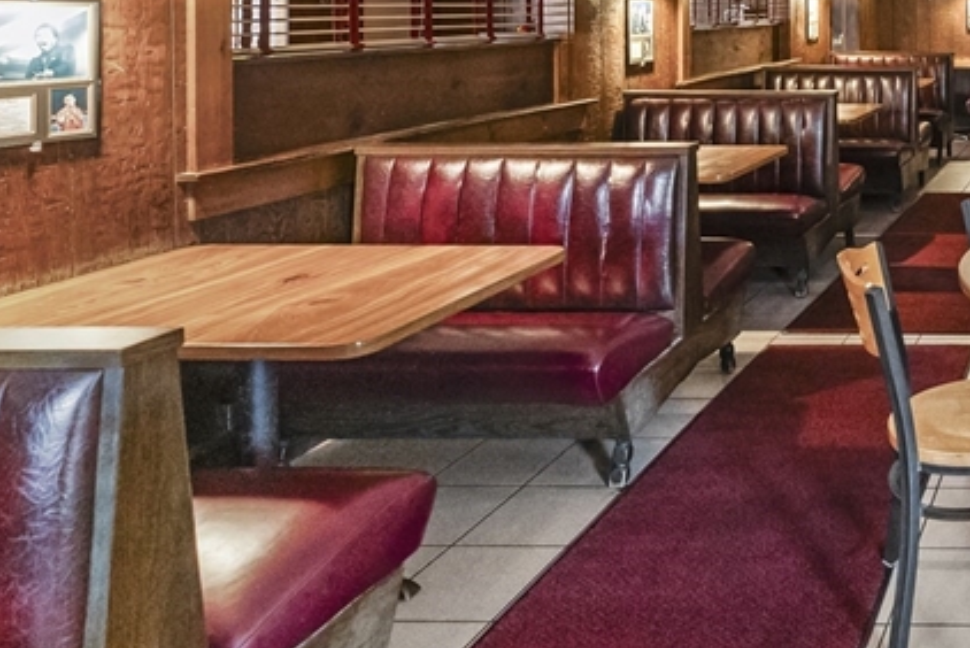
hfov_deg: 41.8
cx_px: 1108
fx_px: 917
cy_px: 39
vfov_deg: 36.0
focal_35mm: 34
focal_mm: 14
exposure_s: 1/25
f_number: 5.6
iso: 5000
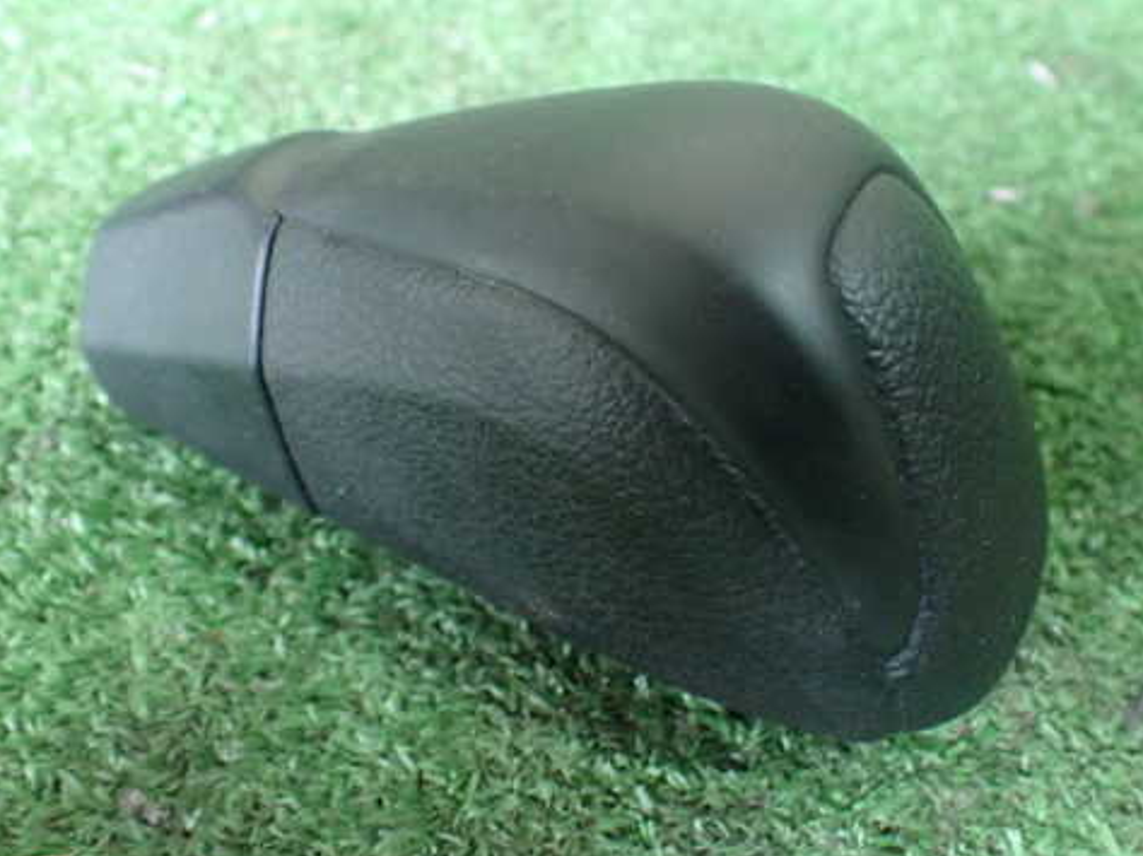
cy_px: 405
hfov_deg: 49.0
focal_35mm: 38
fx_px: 1254
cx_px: 600
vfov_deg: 37.7
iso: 1000
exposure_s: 1/30
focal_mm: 5.4
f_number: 2.3
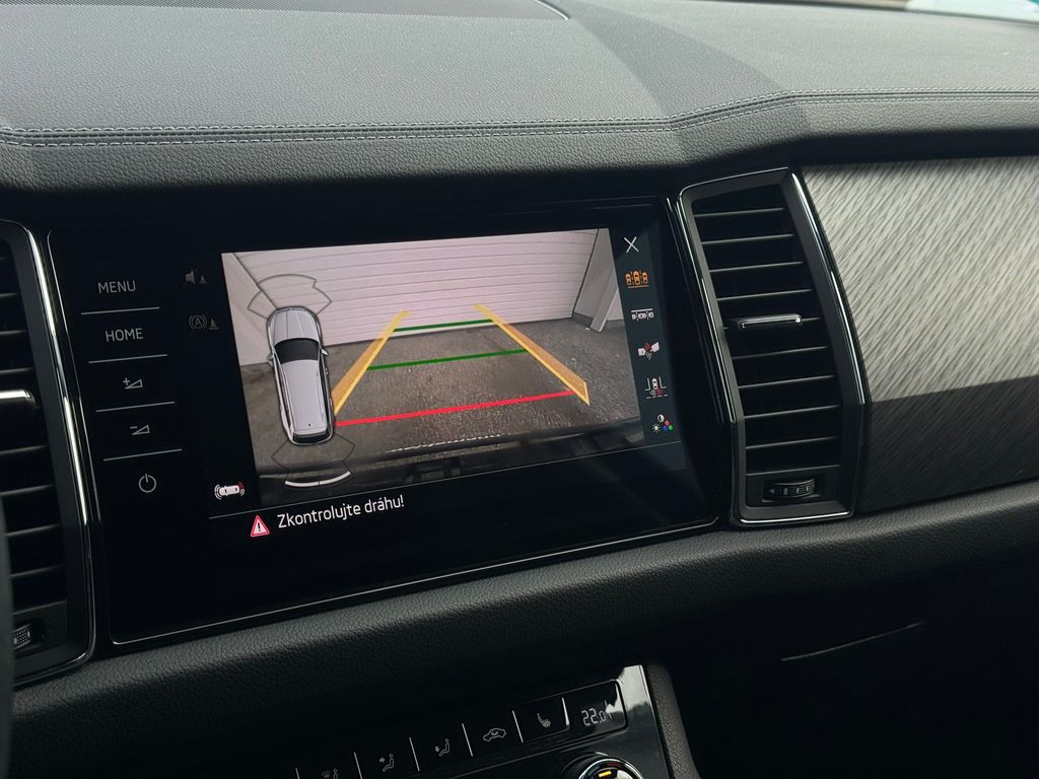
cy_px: 390
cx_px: 520
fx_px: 1441
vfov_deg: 30.3
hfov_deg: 39.7
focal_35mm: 48
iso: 64
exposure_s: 1/715
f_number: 1.78
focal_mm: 6.76
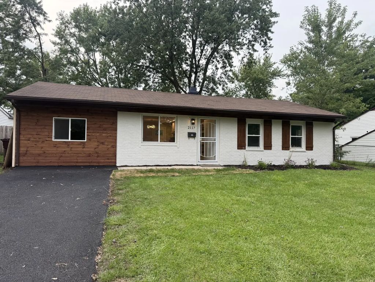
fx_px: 260
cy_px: 141
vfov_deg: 56.8
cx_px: 188
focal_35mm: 24
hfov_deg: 71.6
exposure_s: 1/567
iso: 100
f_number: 1.78
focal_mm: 6.76
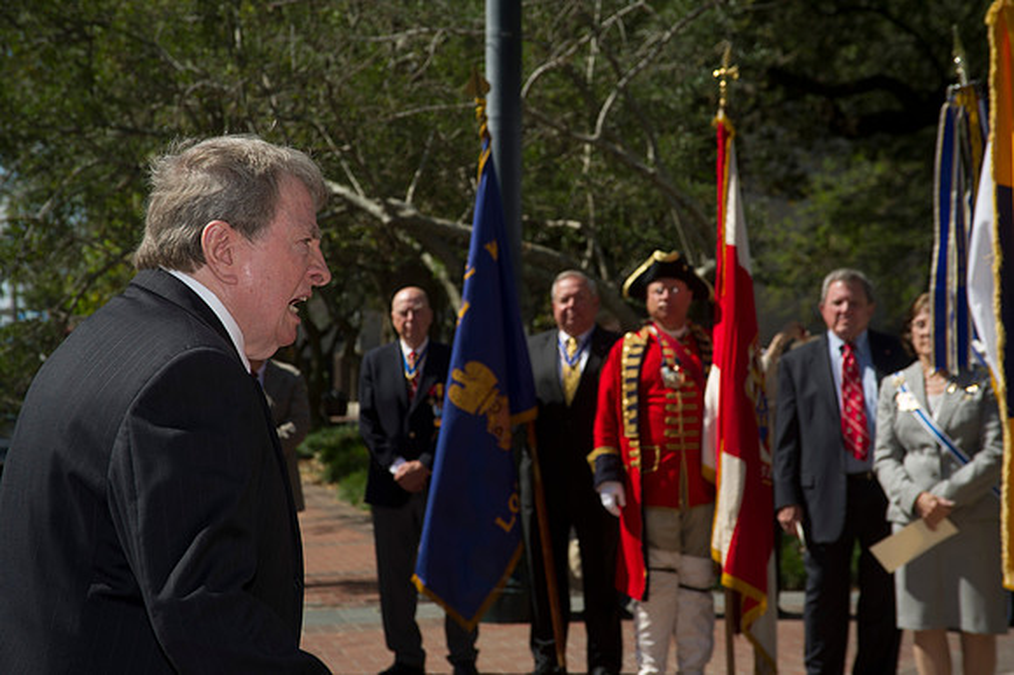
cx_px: 507
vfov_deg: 16.1
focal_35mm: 85
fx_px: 2393
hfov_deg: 23.9
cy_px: 338
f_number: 8
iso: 200
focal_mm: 85
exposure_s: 1/320
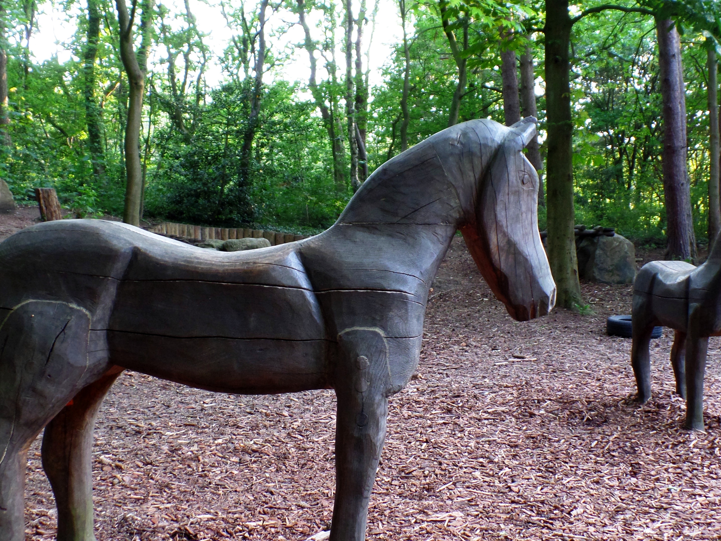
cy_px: 276
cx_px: 402
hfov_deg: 50.0
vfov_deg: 38.7
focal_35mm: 37
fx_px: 771
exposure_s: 1/30
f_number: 2.8
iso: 120
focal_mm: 4.1
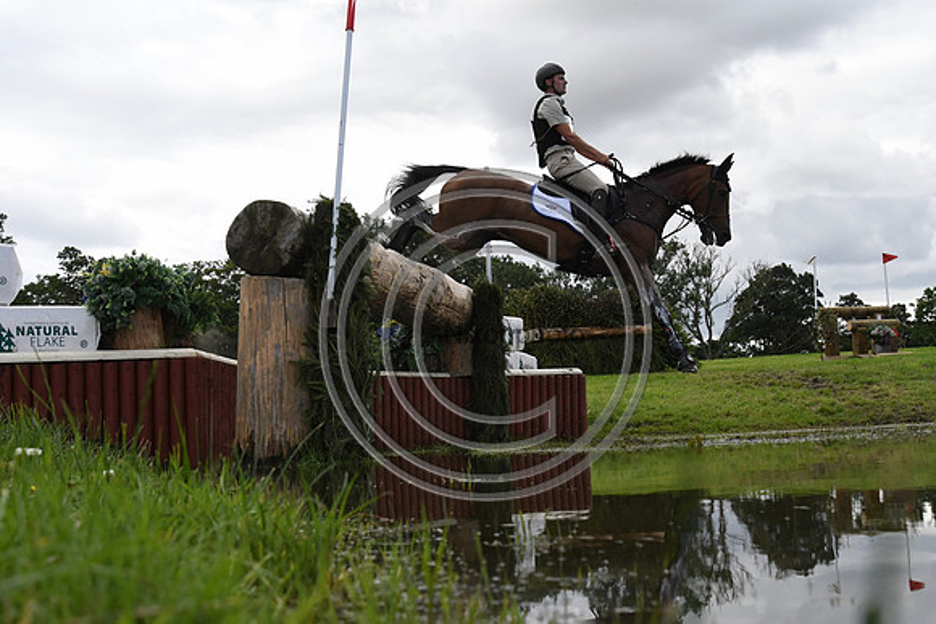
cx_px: 468
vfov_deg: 29.0
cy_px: 312
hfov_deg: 42.3
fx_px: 1209
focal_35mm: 46
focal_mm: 31
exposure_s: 1/4000
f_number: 8
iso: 2000
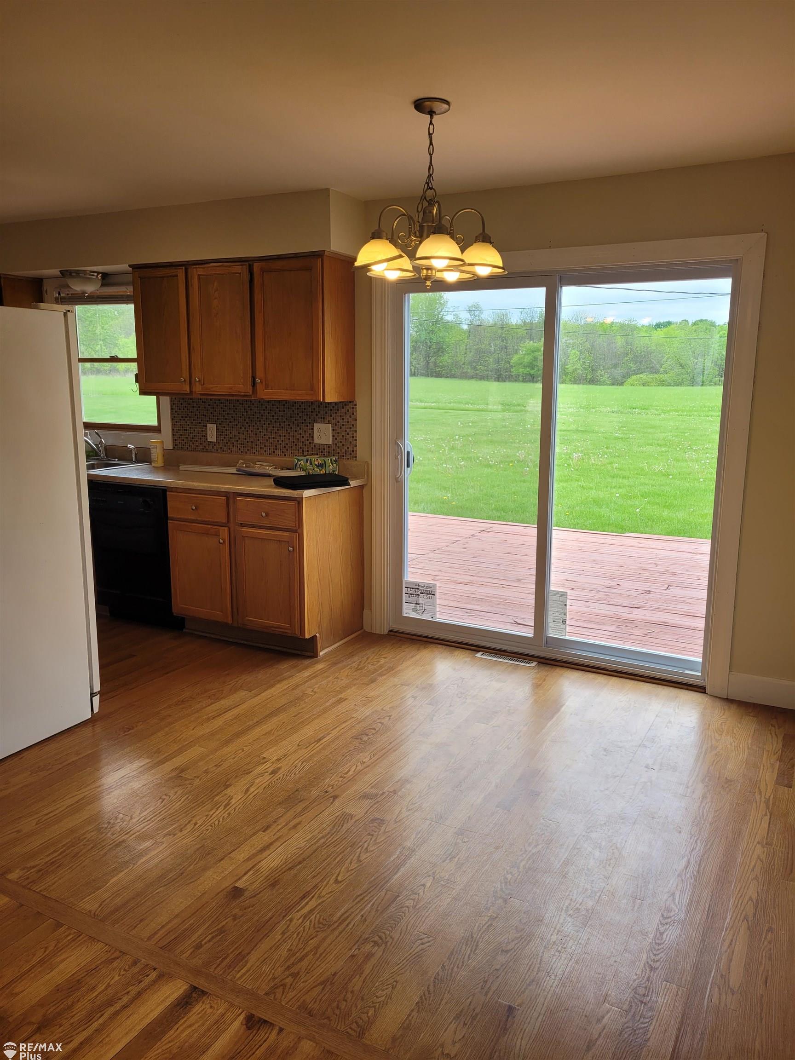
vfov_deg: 67.3
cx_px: 398
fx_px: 796
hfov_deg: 53.1
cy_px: 530
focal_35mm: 26
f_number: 1.8
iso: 40
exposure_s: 1/261
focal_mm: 5.4
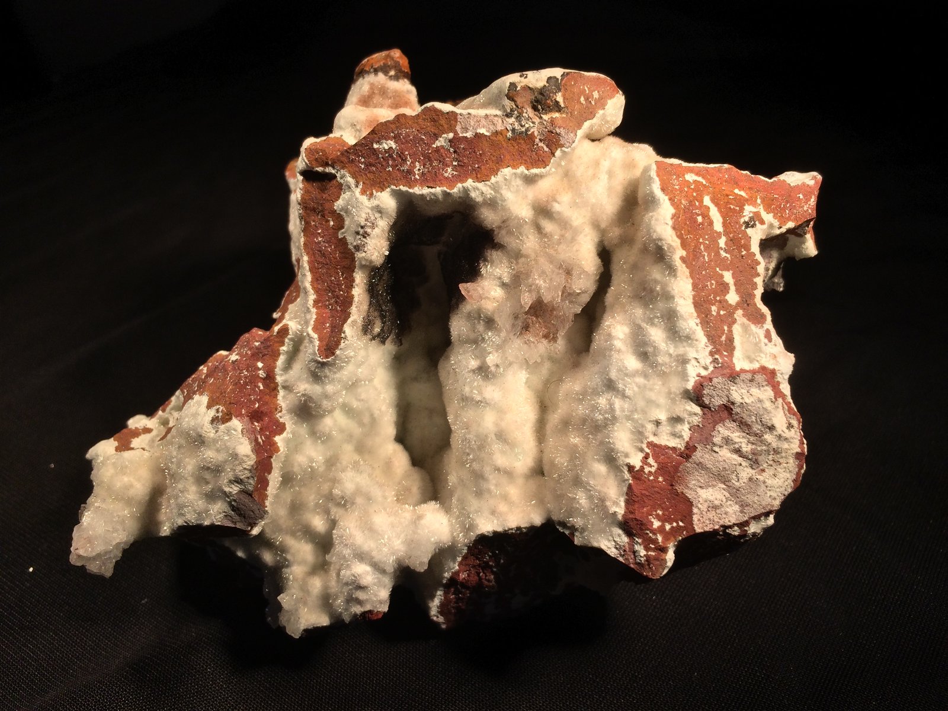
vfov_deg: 48.2
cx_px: 474
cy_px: 356
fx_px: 794
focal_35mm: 29
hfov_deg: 61.7
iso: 32
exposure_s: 1/977
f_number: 2.2
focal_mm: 4.15
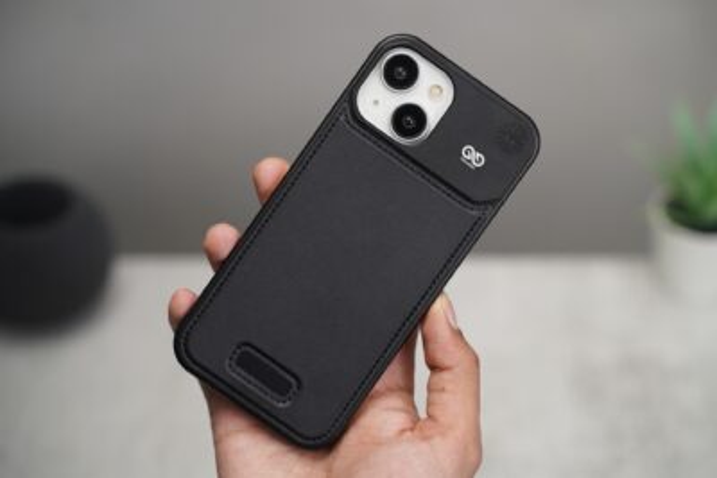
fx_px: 1315
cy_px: 239
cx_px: 358
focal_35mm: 66
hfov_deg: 30.5
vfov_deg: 20.6
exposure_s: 1/200
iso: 1000
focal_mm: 66
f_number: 4
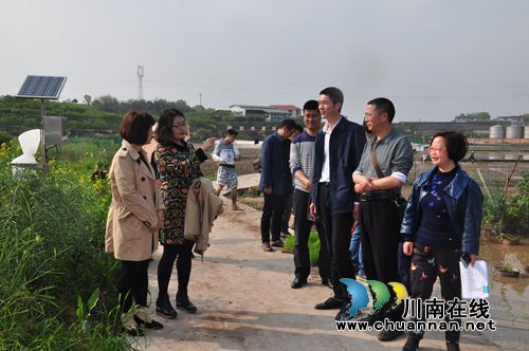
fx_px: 572
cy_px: 176
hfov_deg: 49.6
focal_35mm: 39
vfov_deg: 34.1
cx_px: 264
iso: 200
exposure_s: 1/200
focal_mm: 26
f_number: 11
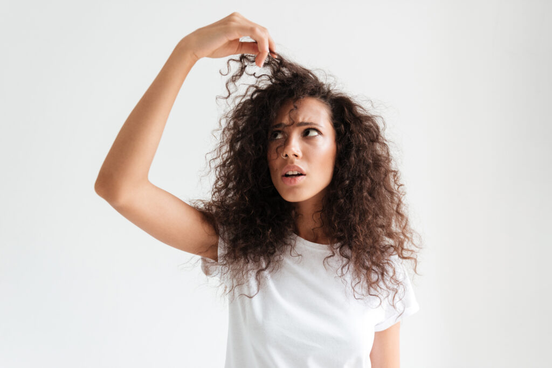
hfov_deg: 50.7
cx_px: 276
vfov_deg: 35.1
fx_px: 583
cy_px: 184
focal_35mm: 38
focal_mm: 38
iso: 500
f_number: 3.2
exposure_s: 1/160
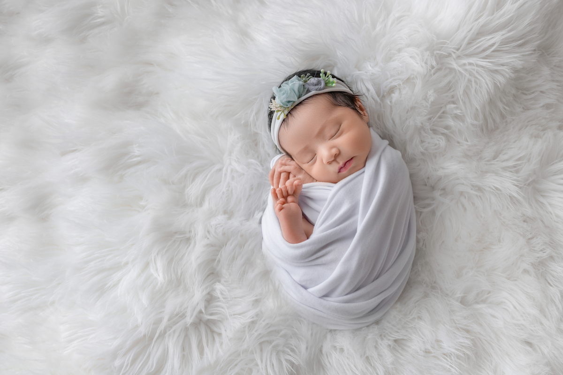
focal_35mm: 28
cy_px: 188
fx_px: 438
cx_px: 282
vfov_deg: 46.4
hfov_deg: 65.5
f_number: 5.6
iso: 100
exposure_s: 1/200
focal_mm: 28
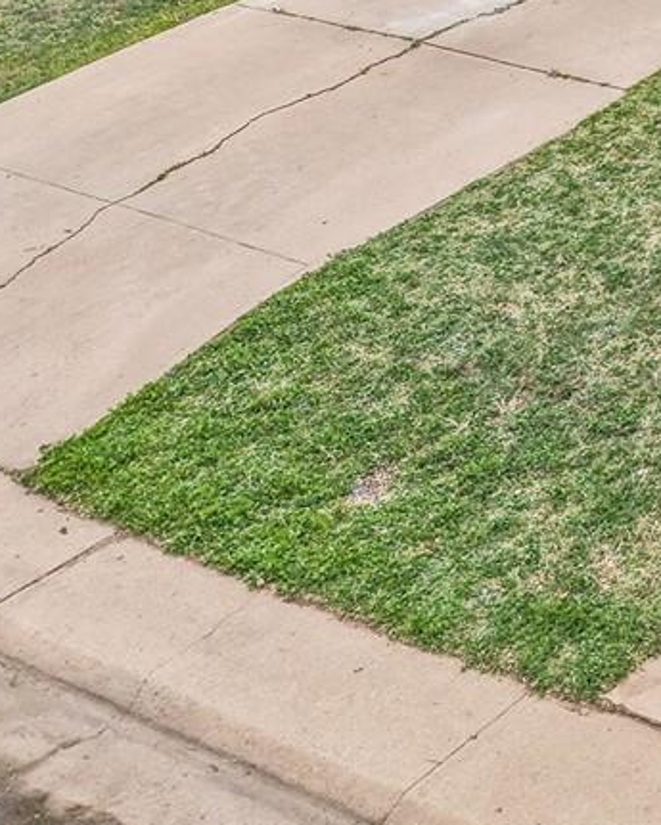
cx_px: 1261
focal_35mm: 87
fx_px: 2127
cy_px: -295
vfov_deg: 19.9
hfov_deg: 14.9
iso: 130
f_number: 1.8
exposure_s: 1/4000
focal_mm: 8.67
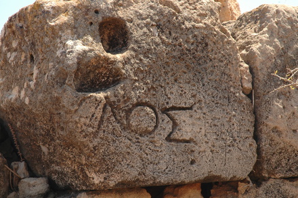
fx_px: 868
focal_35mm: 105
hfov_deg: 19.5
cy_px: 99
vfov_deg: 13.0
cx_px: 149
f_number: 13
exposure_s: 1/80
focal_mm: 70
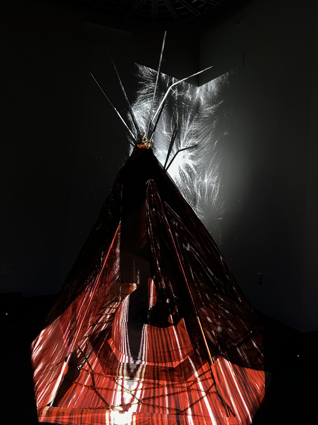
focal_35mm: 26
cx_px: 159
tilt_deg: -4.1
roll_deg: -0.7
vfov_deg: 67.3
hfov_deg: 53.1
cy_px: 212
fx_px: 318
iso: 500
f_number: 1.5
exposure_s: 1/30
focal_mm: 5.7
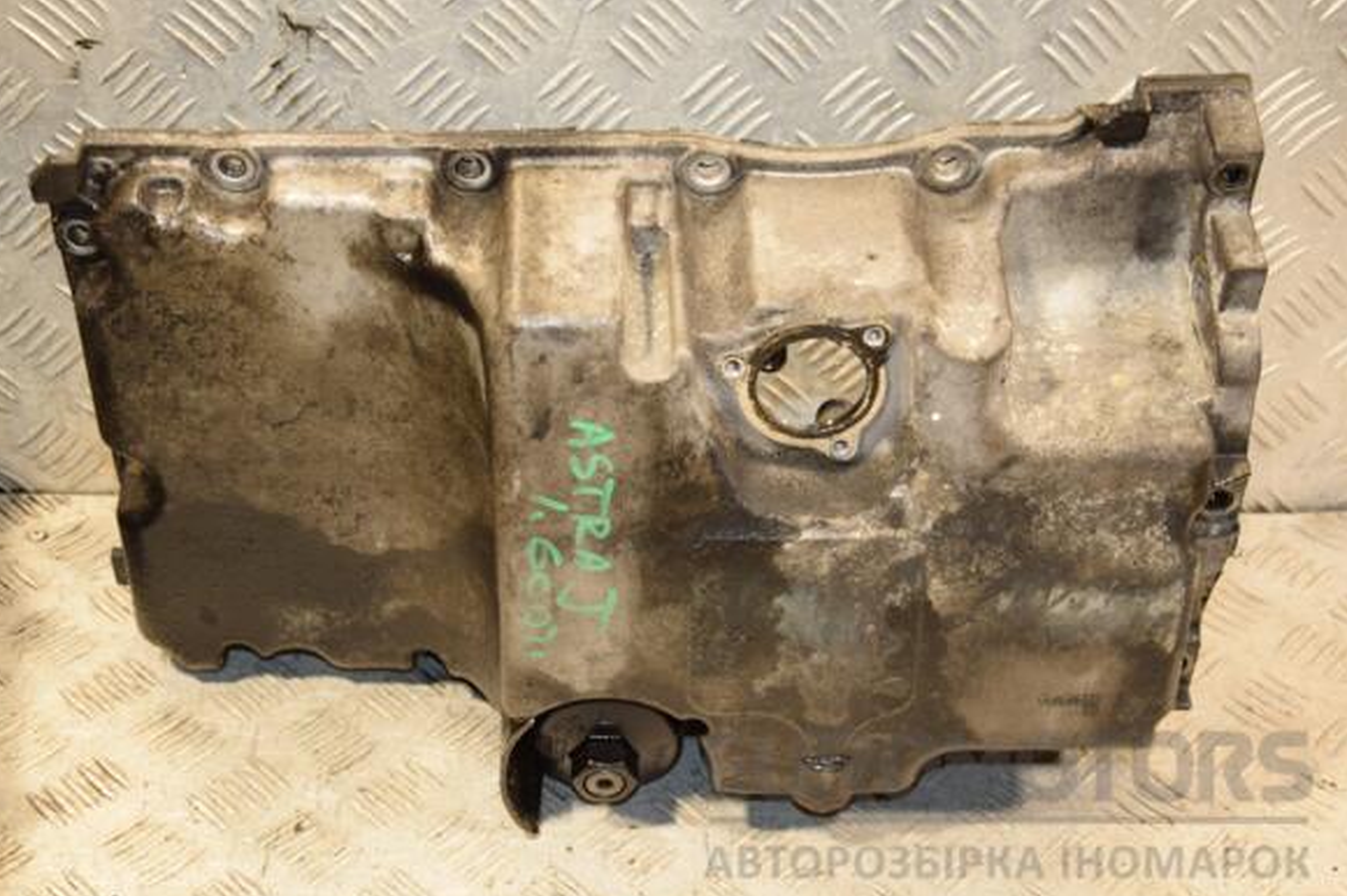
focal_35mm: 59
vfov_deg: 23.0
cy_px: 457
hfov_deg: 34.0
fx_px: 2206
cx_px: 660
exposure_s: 1/100
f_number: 5
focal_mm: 38
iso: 800
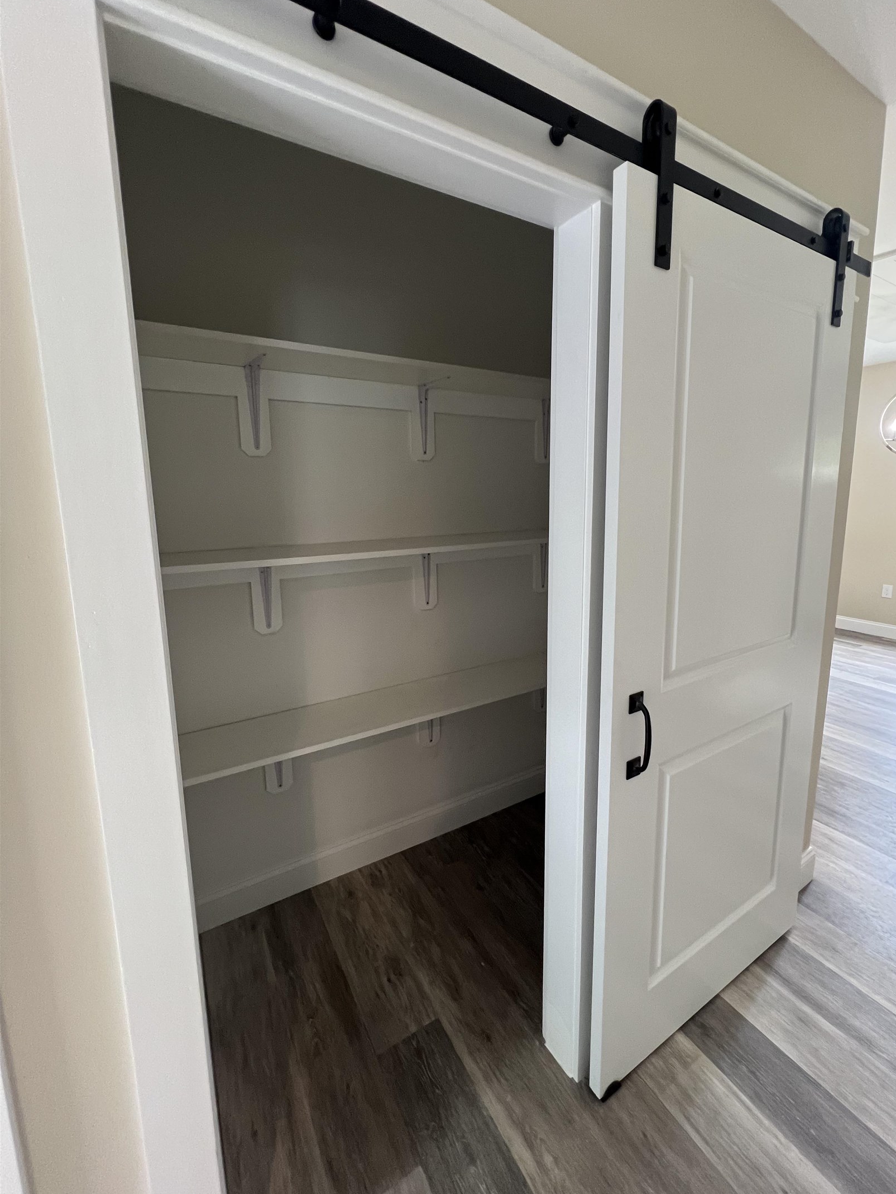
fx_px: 483
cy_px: 568
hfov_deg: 85.5
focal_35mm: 14
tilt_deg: -7.7
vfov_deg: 102.0
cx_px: 482
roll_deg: -0.4
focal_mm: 1.57
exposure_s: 1/60
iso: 250
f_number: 1.8
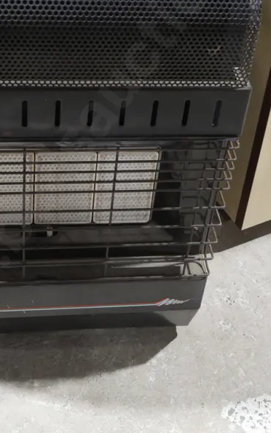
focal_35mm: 62
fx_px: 732
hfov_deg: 21.0
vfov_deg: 32.0
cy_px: 84
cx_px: 123
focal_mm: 17
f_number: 4
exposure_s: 1/60
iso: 1000
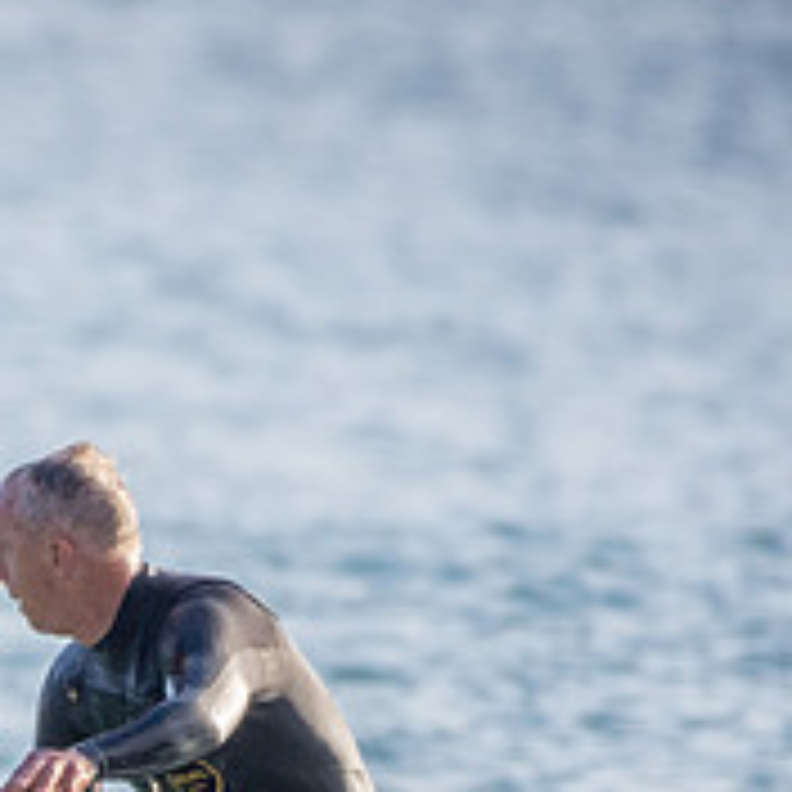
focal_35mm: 2096
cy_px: 839
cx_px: -423
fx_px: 54256
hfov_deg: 0.8
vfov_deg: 0.8
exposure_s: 1/1250
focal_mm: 500
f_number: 5.6
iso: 360
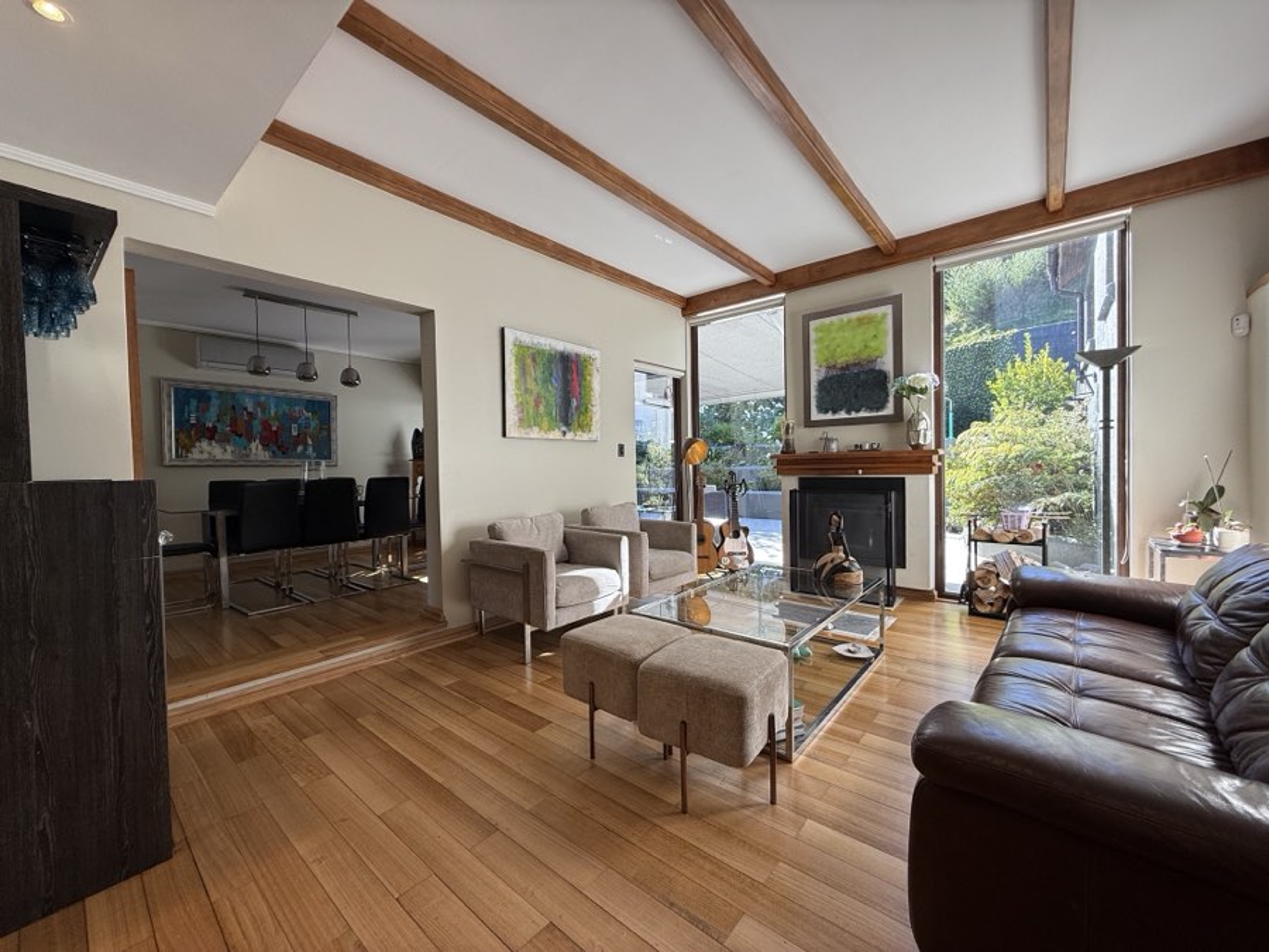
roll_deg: +1.1
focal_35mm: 14
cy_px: 476
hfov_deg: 102.1
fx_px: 513
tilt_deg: -0.5
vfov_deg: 85.7
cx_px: 634
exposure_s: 1/100
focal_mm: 2.22
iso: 50
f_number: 2.2
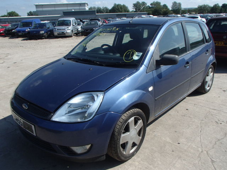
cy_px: 85
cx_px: 114
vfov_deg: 49.7
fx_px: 184
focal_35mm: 28
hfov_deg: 63.4
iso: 100
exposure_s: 1/125
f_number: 11
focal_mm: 5
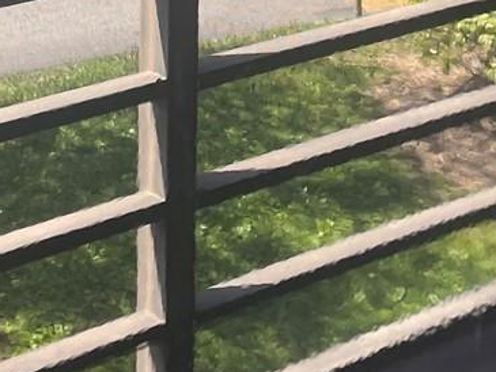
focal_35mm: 114
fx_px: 1634
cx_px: 291
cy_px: -262
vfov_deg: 12.1
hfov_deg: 17.2
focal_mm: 4.2
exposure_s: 1/602
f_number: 1.6
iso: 32
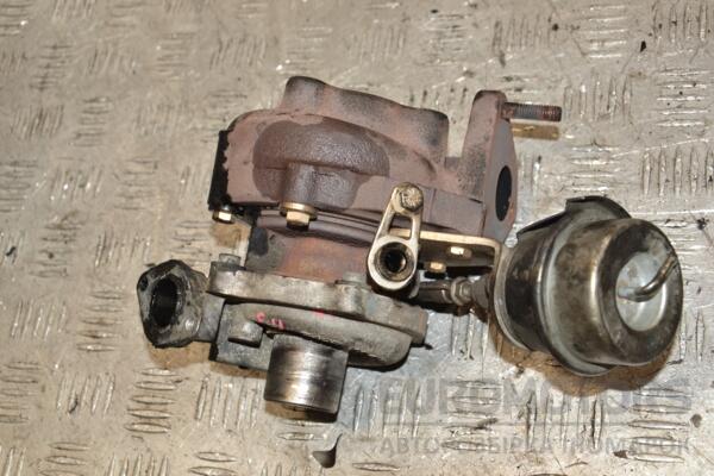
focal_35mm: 60
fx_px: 1190
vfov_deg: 22.6
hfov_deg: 33.4
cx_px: 357
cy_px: 238
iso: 800
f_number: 6.3
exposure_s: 1/200
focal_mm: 40
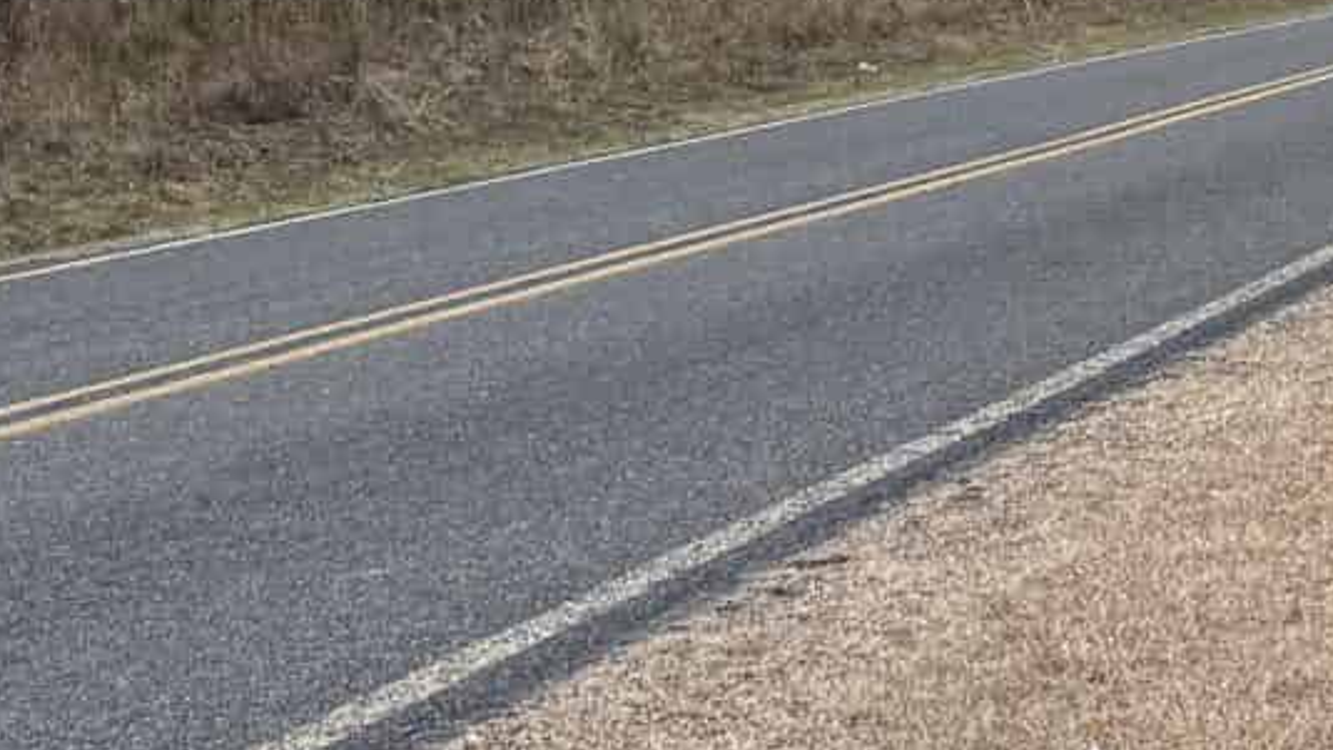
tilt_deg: +2.5
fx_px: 4418
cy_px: -277
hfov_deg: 15.0
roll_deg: +1.4
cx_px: 2362
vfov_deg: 9.5
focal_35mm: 125
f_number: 1.78
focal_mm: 6.76
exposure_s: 1/2000
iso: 80
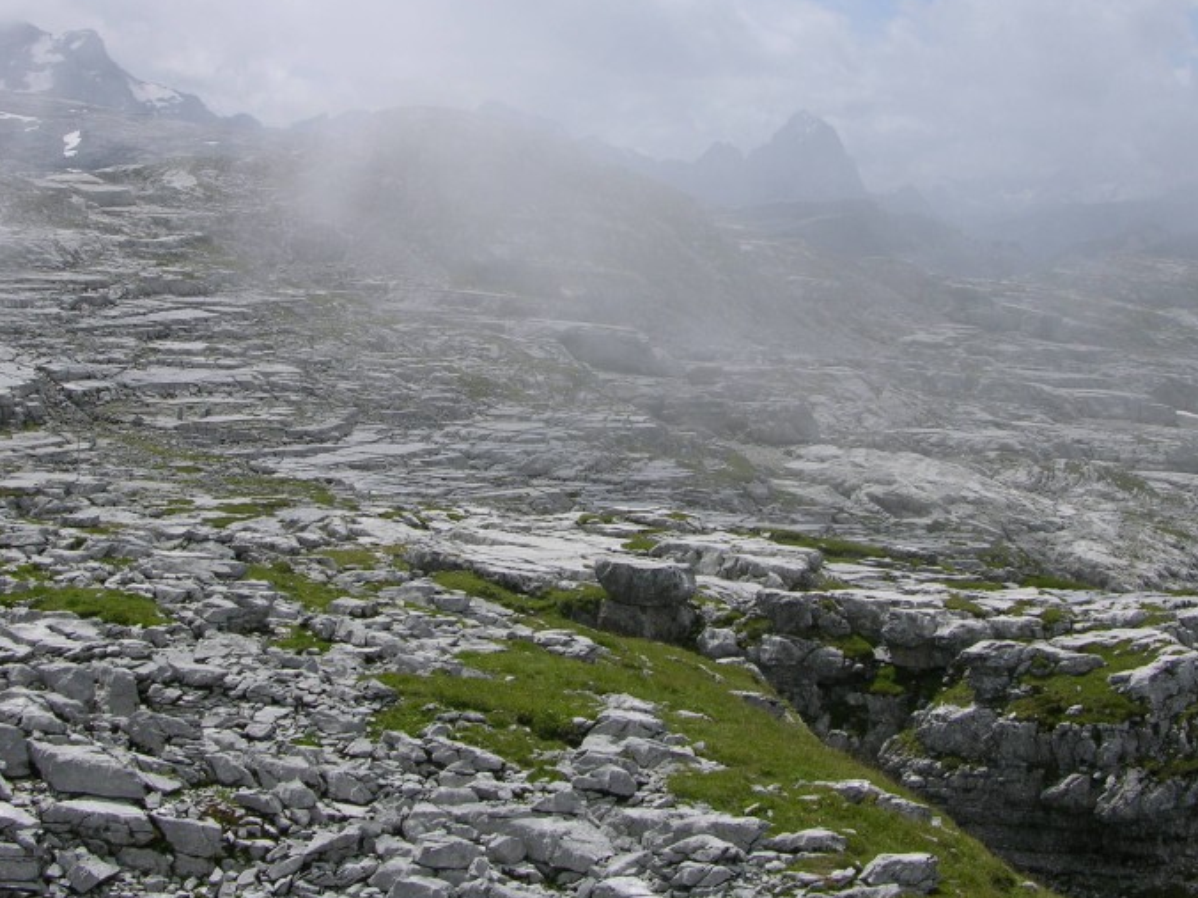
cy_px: 303
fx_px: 1834
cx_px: 521
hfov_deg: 36.1
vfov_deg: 27.4
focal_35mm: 53
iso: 50
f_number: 7.1
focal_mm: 8.9
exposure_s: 1/320
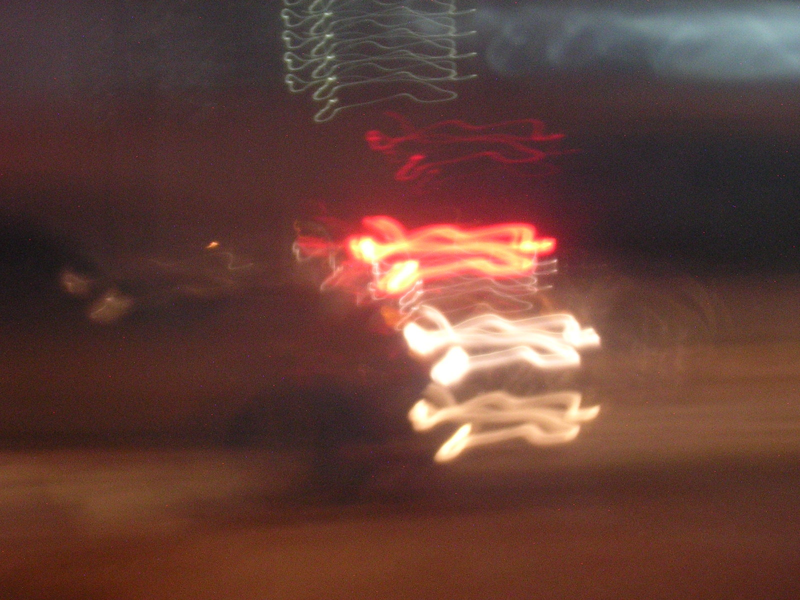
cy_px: 300
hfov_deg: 18.2
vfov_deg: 13.7
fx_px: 2496
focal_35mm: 108
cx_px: 400
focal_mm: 14.1
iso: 400
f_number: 4.7
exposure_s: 1.92
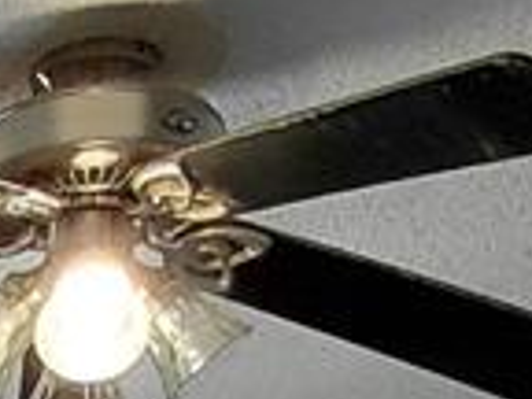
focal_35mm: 114
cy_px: 1020
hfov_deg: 15.5
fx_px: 1752
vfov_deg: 10.7
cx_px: -329
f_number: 2.2
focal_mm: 1.64
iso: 80
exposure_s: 1/60
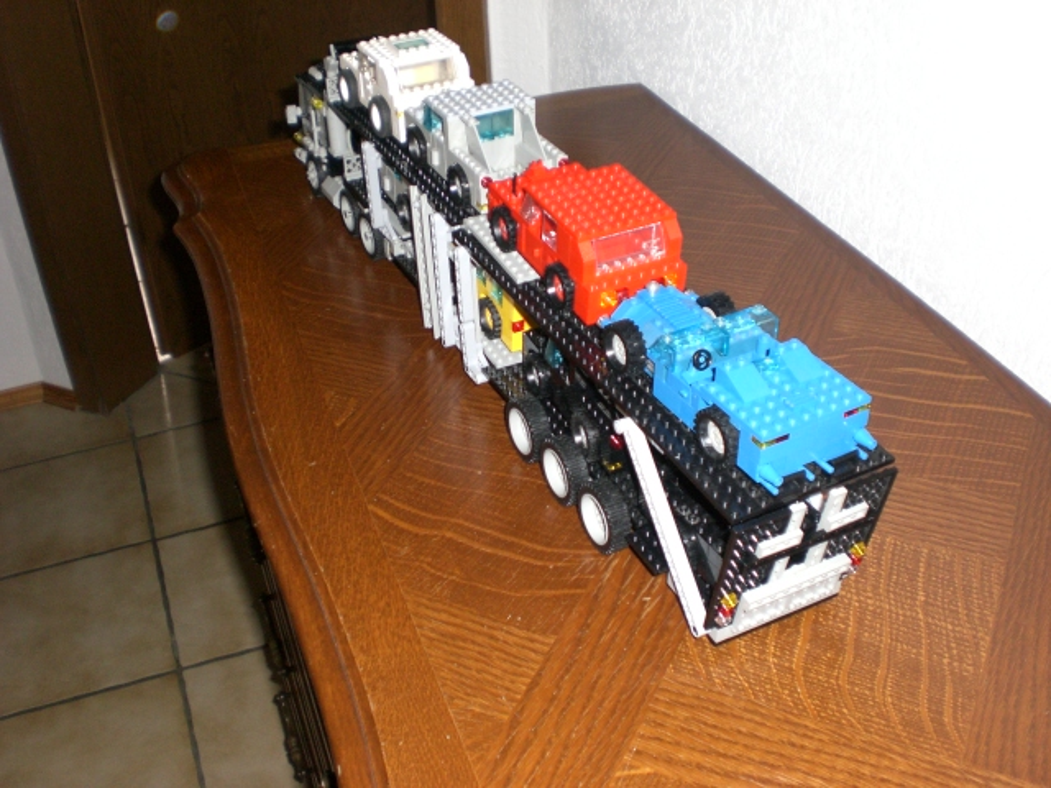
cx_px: 526
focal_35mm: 38
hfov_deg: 49.0
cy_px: 394
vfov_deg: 37.7
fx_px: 1154
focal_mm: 6.3
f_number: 3.1
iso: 200
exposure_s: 1/60
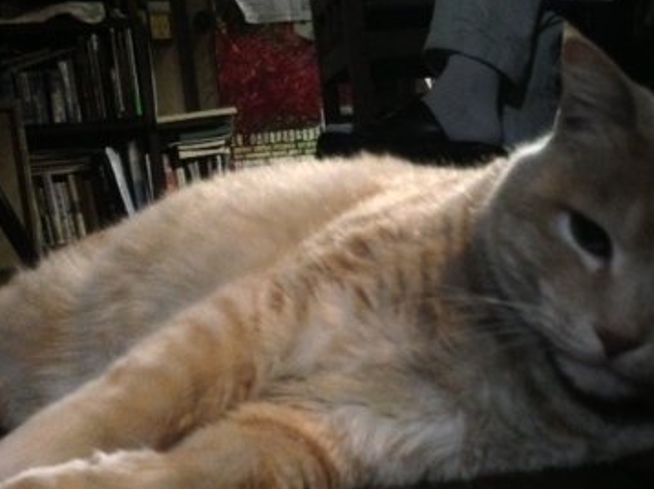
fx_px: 1114
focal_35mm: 59
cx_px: 420
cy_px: 356
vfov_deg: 24.6
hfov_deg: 32.5
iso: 800
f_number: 2.4
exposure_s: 1/15
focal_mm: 4.13
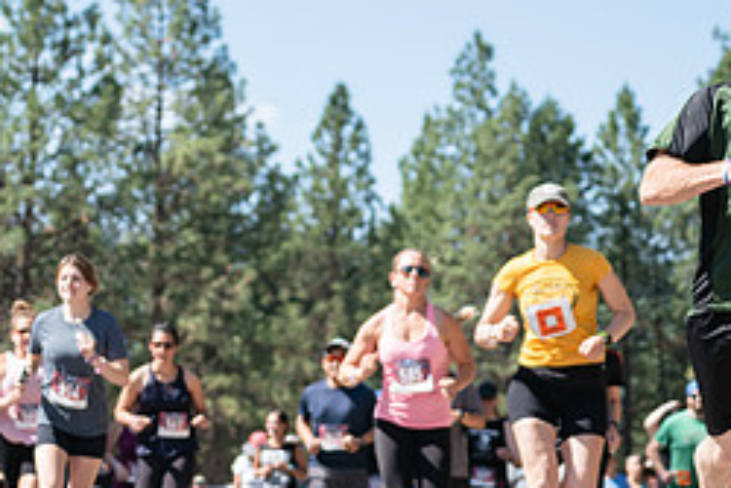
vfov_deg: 8.0
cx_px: 284
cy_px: 343
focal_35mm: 172
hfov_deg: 11.9
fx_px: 3494
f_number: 4
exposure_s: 1/500
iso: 100
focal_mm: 74
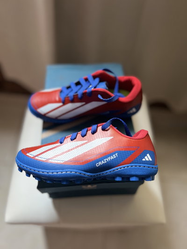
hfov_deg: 53.1
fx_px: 187
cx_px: 94
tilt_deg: -59.5
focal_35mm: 26
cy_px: 124
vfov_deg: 67.3
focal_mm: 5.7
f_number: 1.5
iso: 250
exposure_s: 1/60
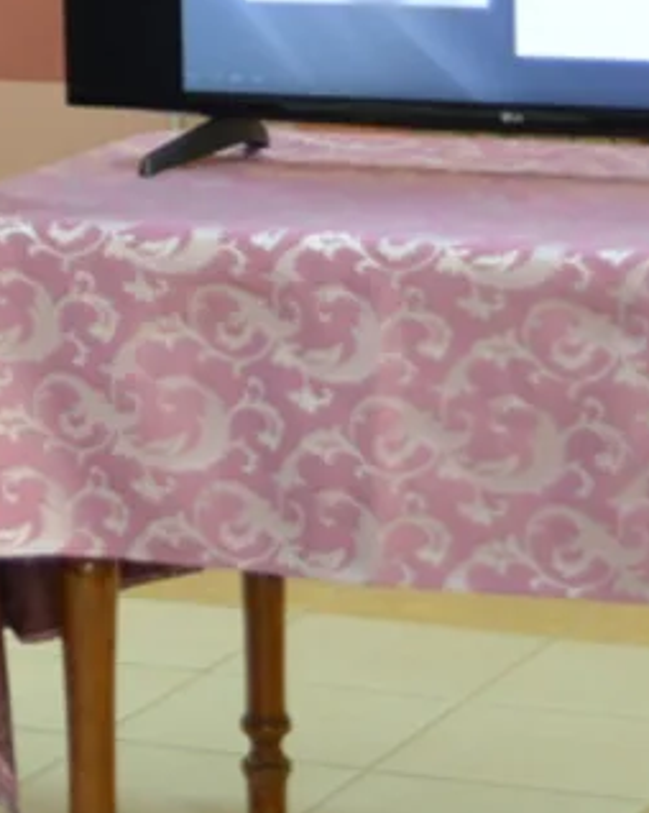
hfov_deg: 8.0
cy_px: -155
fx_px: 4470
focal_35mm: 186
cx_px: -570
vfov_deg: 10.2
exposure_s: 1/30
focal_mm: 30
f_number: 5
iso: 720
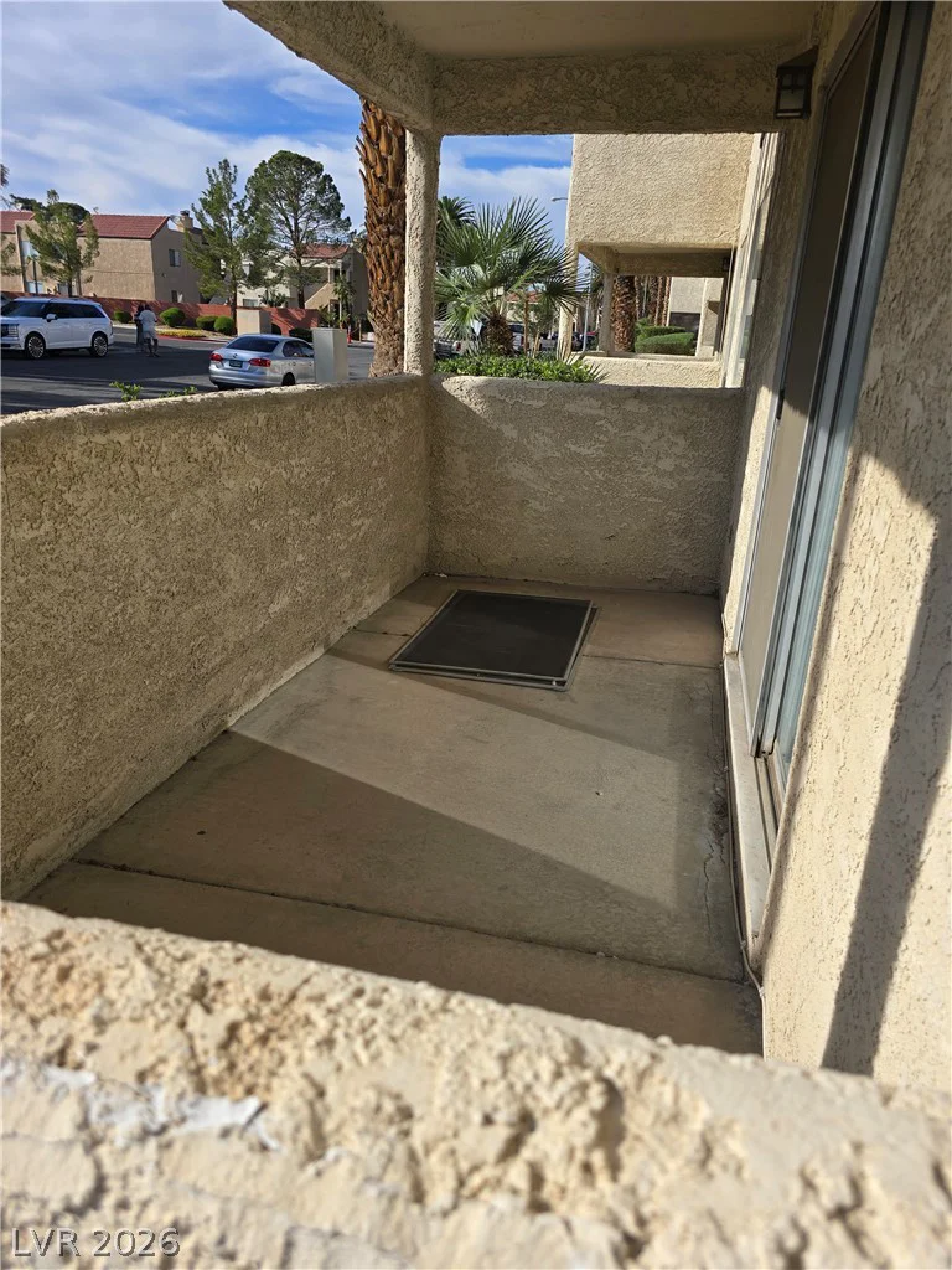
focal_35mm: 23
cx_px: 476
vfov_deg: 73.9
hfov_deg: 58.9
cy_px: 635
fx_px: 843
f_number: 1.7
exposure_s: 1/907
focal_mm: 6.3
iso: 12
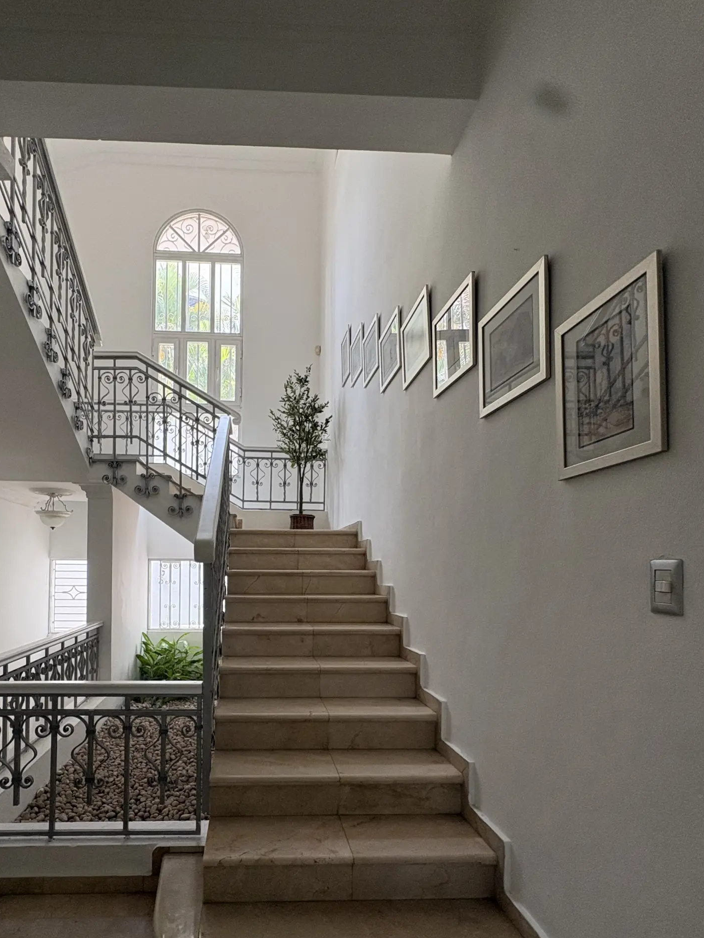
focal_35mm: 19
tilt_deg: +2.1
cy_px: 560
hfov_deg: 67.7
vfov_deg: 83.7
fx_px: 515
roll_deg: -0.6
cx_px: 265
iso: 100
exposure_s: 1/99
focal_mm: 2.22
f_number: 2.2
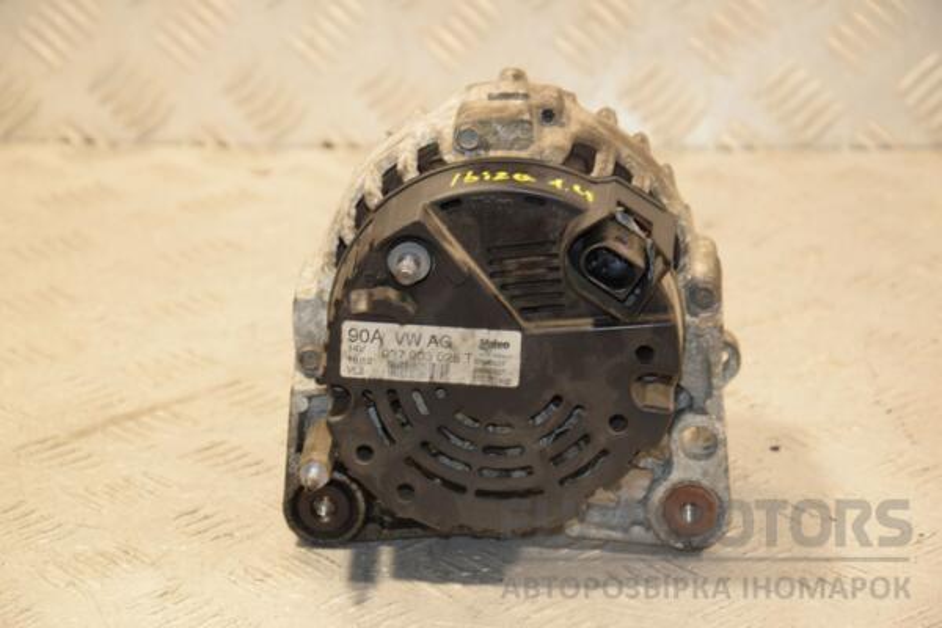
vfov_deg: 9.9
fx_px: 3611
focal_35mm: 138
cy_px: 314
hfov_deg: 14.9
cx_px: 471
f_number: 6.3
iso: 800
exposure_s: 1/100
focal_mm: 92
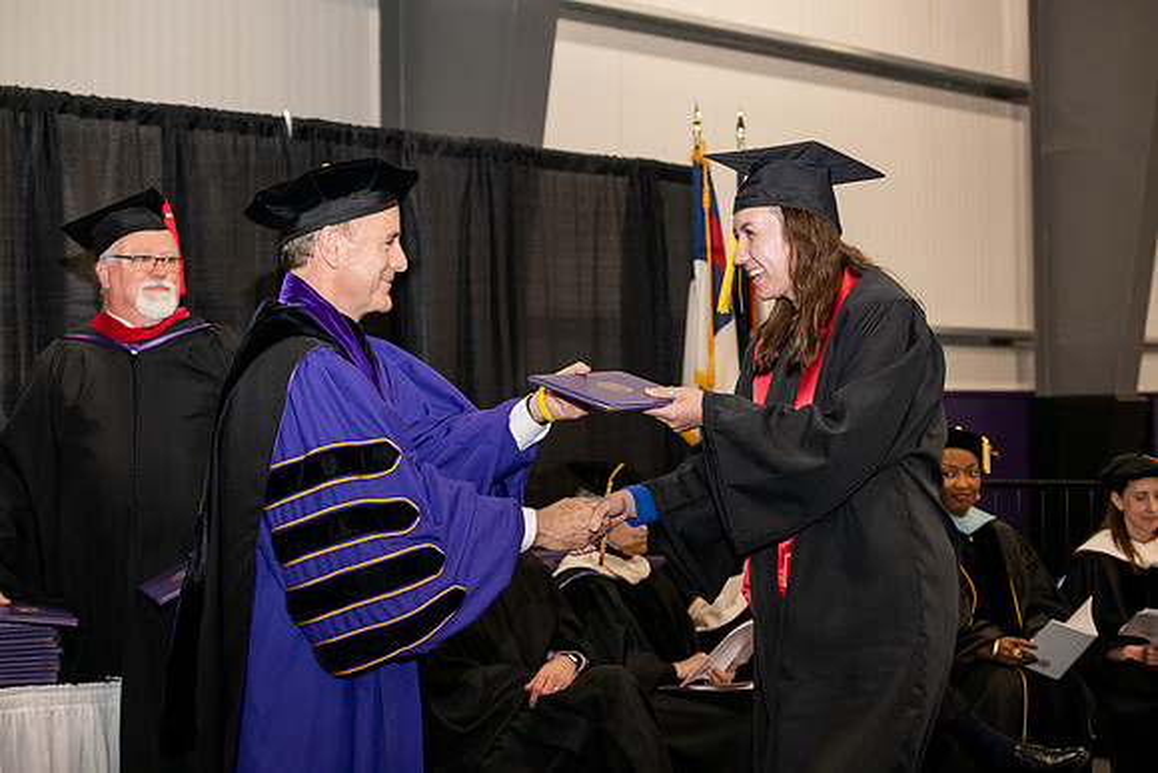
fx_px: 2252
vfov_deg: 19.5
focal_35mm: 70
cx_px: 579
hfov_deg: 28.8
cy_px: 386
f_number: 5
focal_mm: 70
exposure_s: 1/200
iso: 2000
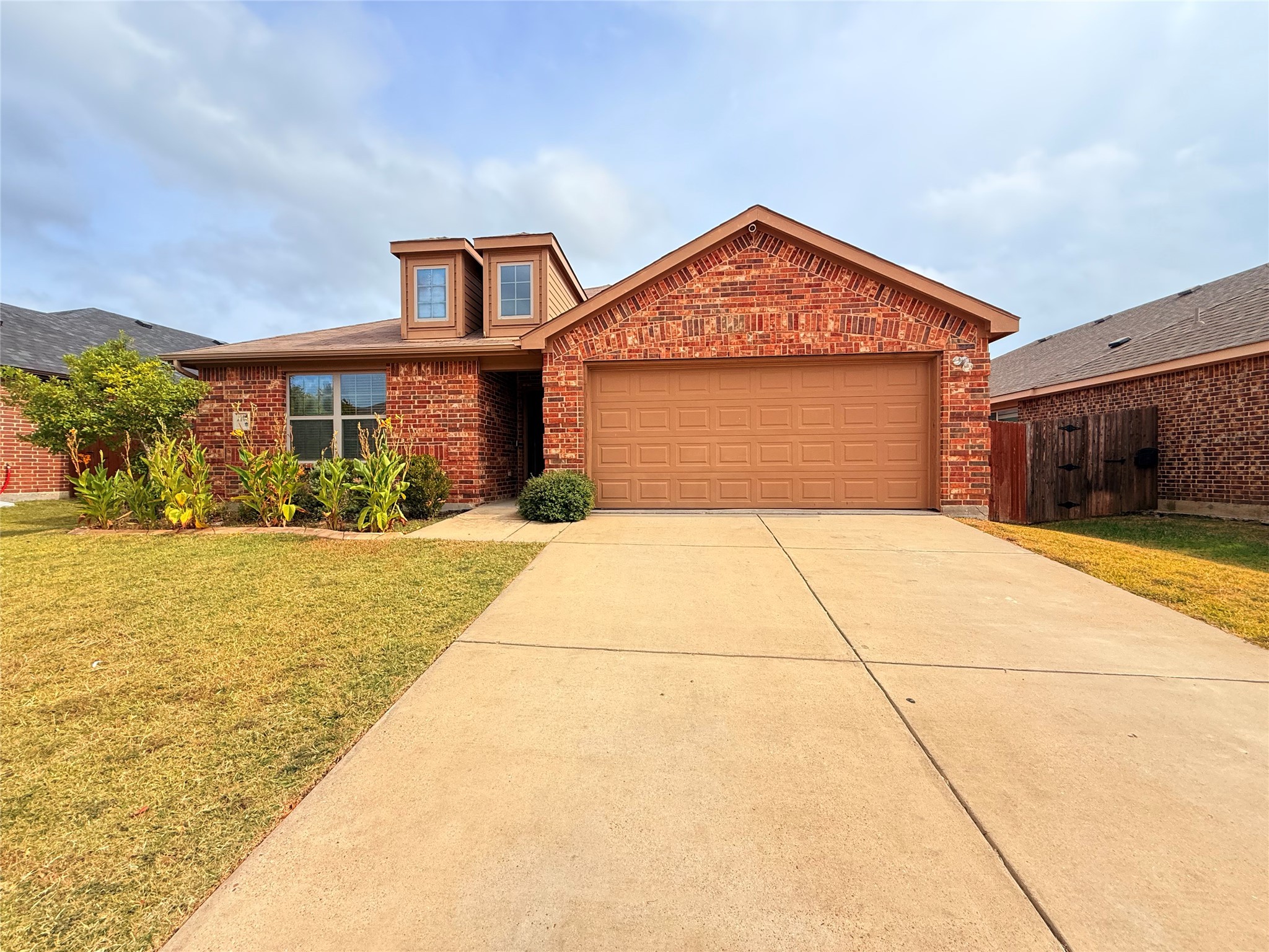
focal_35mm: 14
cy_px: 476
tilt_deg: -0.3
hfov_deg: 102.1
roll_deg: +0.3
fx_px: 513
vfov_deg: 85.7
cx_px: 634
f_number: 2.2
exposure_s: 1/970
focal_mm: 2.22
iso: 64
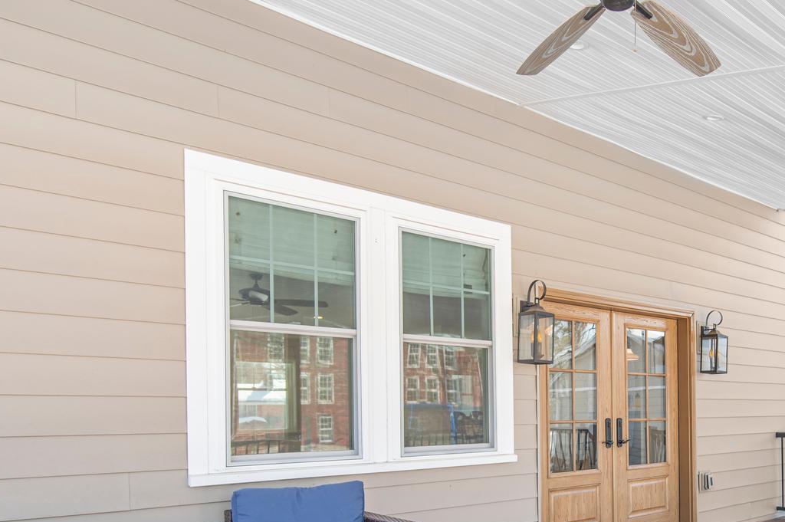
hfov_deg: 56.7
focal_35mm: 32
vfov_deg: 39.3
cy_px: 424
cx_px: 558
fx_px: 697
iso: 200
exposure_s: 1/250
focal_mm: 16
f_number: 5
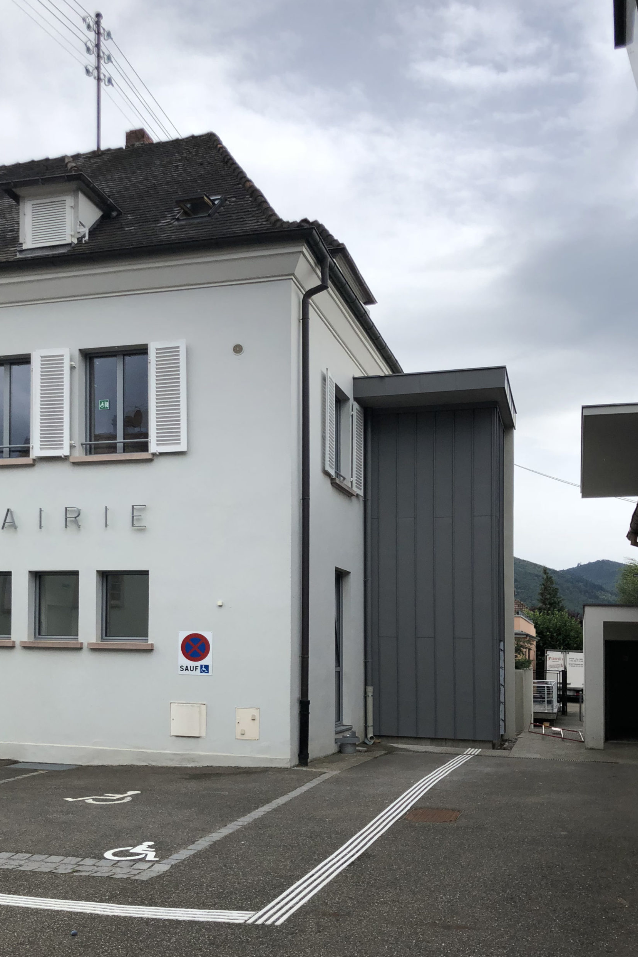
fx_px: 797
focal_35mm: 30
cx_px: 340
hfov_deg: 43.6
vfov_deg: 61.9
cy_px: 483
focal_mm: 4
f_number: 1.8
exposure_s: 1/1453
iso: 20
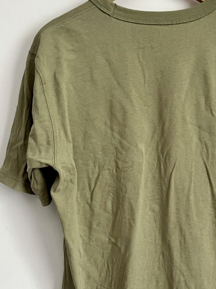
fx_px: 383
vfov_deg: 41.0
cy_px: 179
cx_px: 159
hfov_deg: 31.0
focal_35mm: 46
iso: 400
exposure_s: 1/60
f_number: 1.6
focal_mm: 5.1
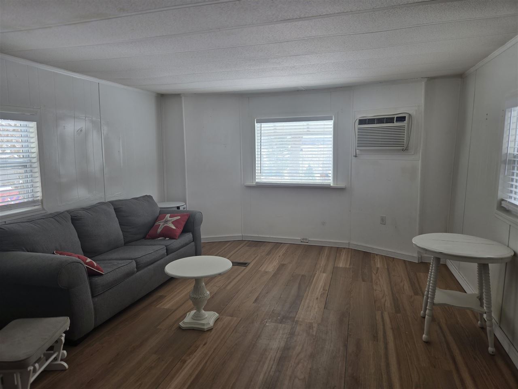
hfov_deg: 73.9
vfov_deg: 58.9
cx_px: 259
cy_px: 194
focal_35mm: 23
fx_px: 344
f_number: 1.8
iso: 25
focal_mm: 5.4
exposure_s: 1/142
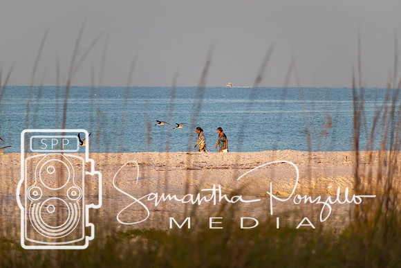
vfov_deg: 3.0
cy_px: 134
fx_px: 5155
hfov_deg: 4.5
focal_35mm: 463
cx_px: 200
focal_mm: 300
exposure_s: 1/1000
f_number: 6.3
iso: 400
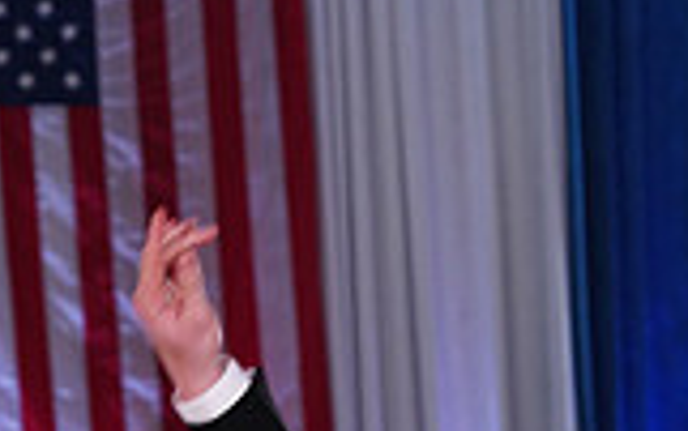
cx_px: 519
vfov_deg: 4.5
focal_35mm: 283
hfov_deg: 7.4
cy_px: 1216
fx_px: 5312
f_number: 5.6
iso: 1600
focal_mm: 77
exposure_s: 1/160
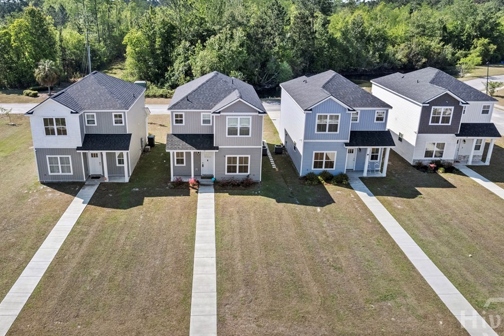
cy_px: 150
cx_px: 216
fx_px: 392
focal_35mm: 28
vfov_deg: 46.3
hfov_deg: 65.2
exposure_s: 1/3200
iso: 150
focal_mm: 8.38
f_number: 2.8
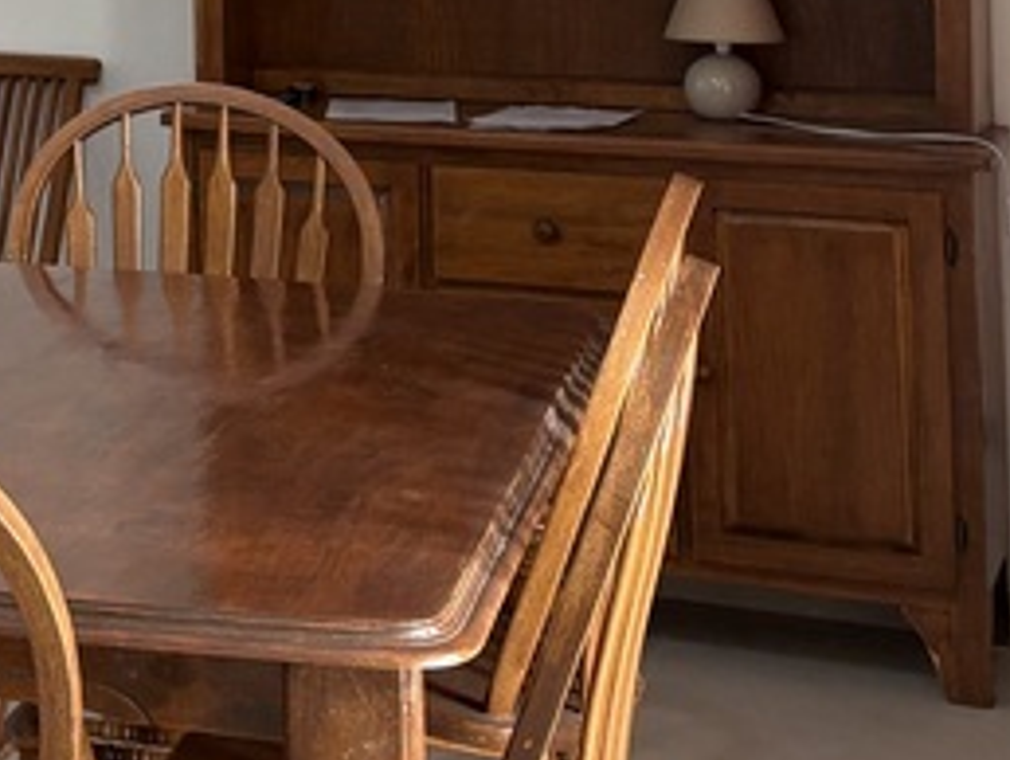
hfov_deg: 17.0
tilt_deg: +2.6
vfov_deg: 13.6
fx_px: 3008
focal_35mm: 103
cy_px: -356
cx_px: -560
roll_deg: +0.8
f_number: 1.6
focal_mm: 5.96
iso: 100
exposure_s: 1/100
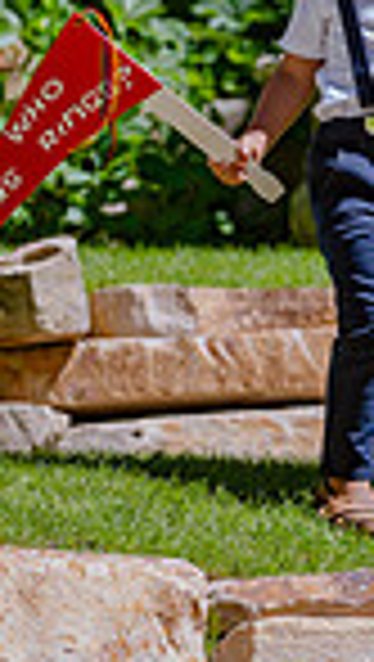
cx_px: 457
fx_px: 7876
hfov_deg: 2.7
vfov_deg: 4.8
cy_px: -135
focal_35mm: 448
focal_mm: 140
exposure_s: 1/500
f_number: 5
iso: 200
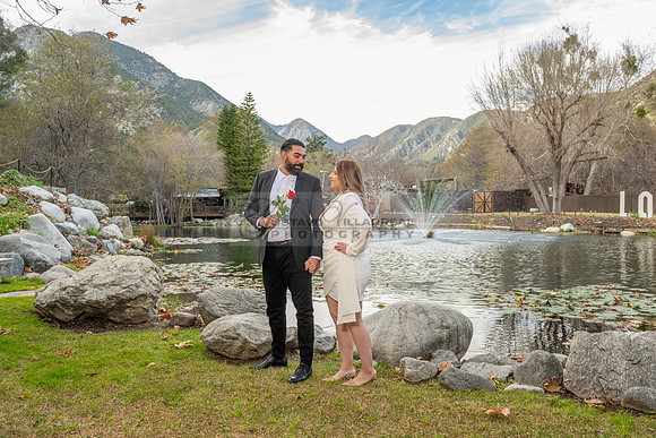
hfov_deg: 63.6
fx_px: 529
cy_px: 219
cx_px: 328
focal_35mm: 29
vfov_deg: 45.0
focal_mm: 29
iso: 200
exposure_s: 1/125
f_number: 5.6
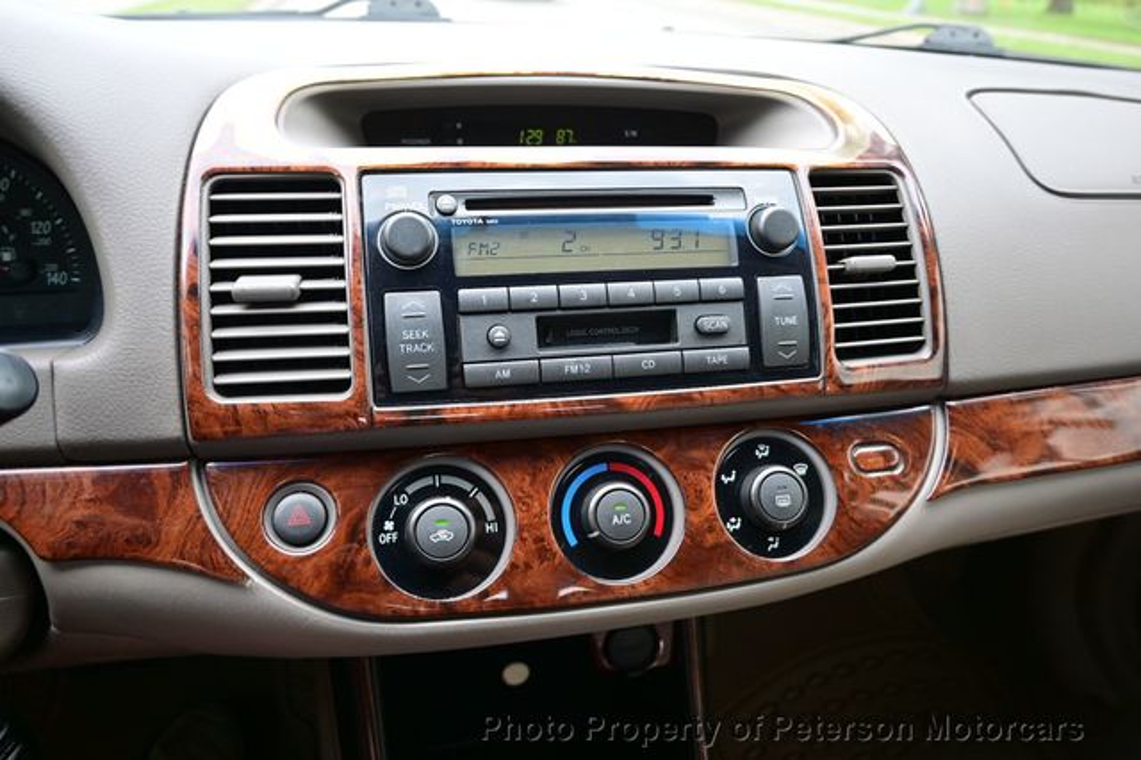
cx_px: 570
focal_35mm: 24
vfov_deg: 53.1
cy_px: 380
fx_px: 760
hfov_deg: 73.8
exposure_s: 1/50
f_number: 3.5
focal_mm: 16
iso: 100
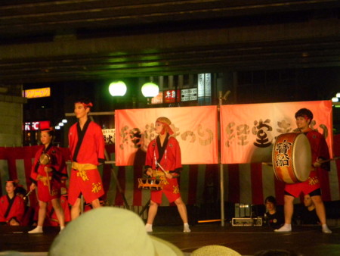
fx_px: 1032
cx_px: 170
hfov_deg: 18.7
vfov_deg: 14.1
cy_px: 128
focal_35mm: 105
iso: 800
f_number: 4.7
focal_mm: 19
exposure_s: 1/120
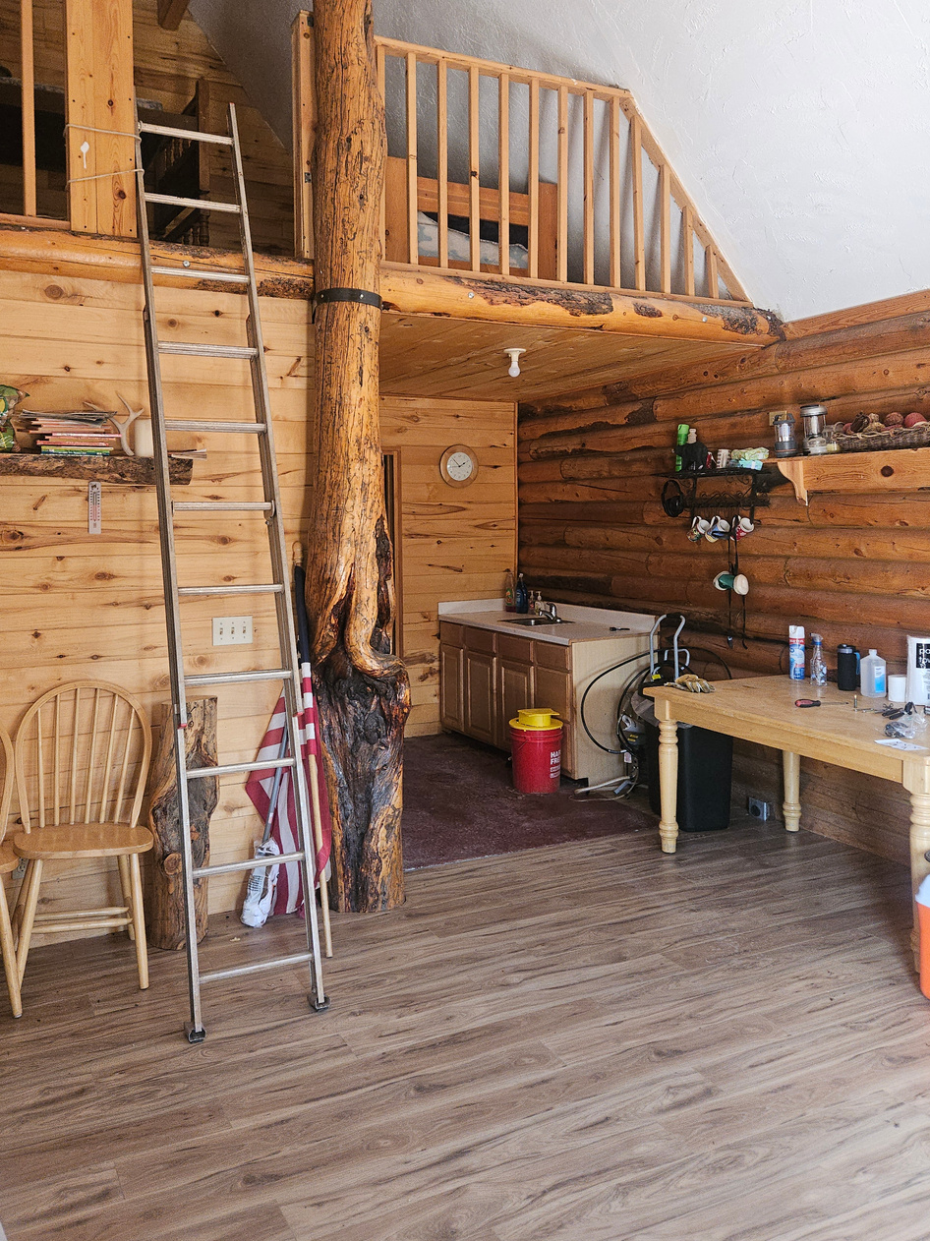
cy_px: 535
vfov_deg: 63.2
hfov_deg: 49.7
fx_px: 1003
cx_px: 456
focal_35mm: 28
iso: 80
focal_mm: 5.4
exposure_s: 1/60
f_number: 1.8
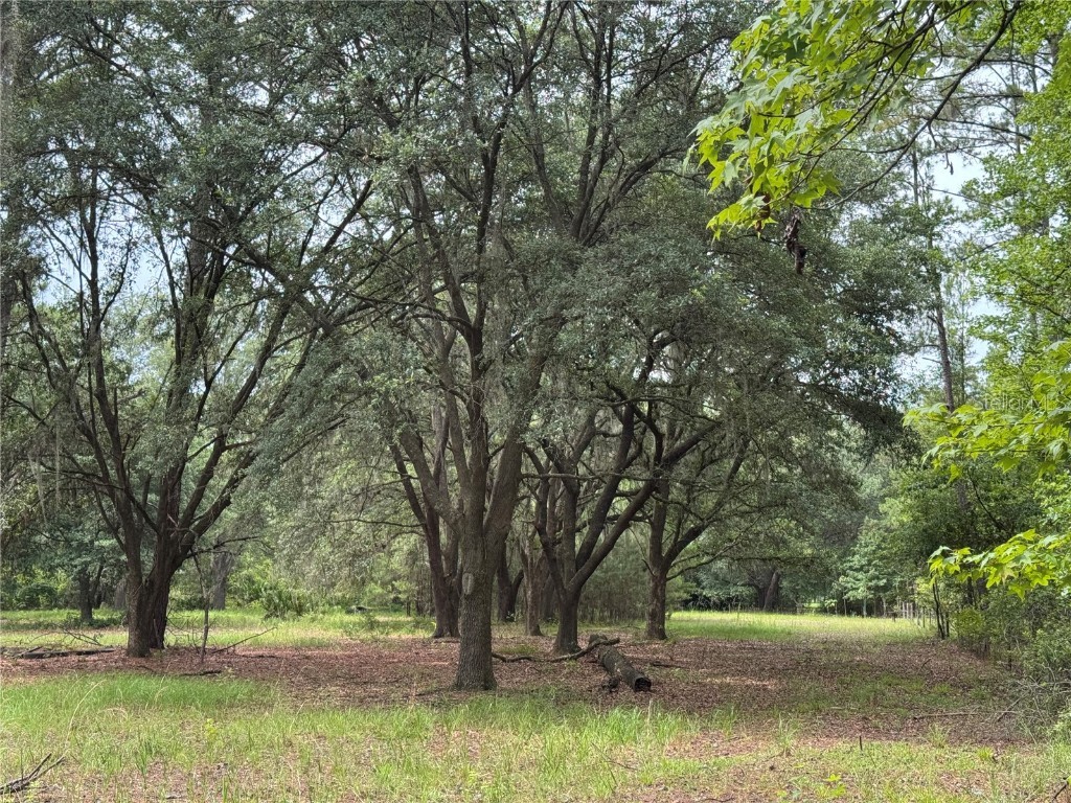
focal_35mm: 48
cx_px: 536
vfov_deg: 30.3
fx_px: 1485
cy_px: 402
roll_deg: -0.5
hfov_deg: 39.7
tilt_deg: +5.1
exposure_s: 1/488
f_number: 1.78
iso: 64
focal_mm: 6.76
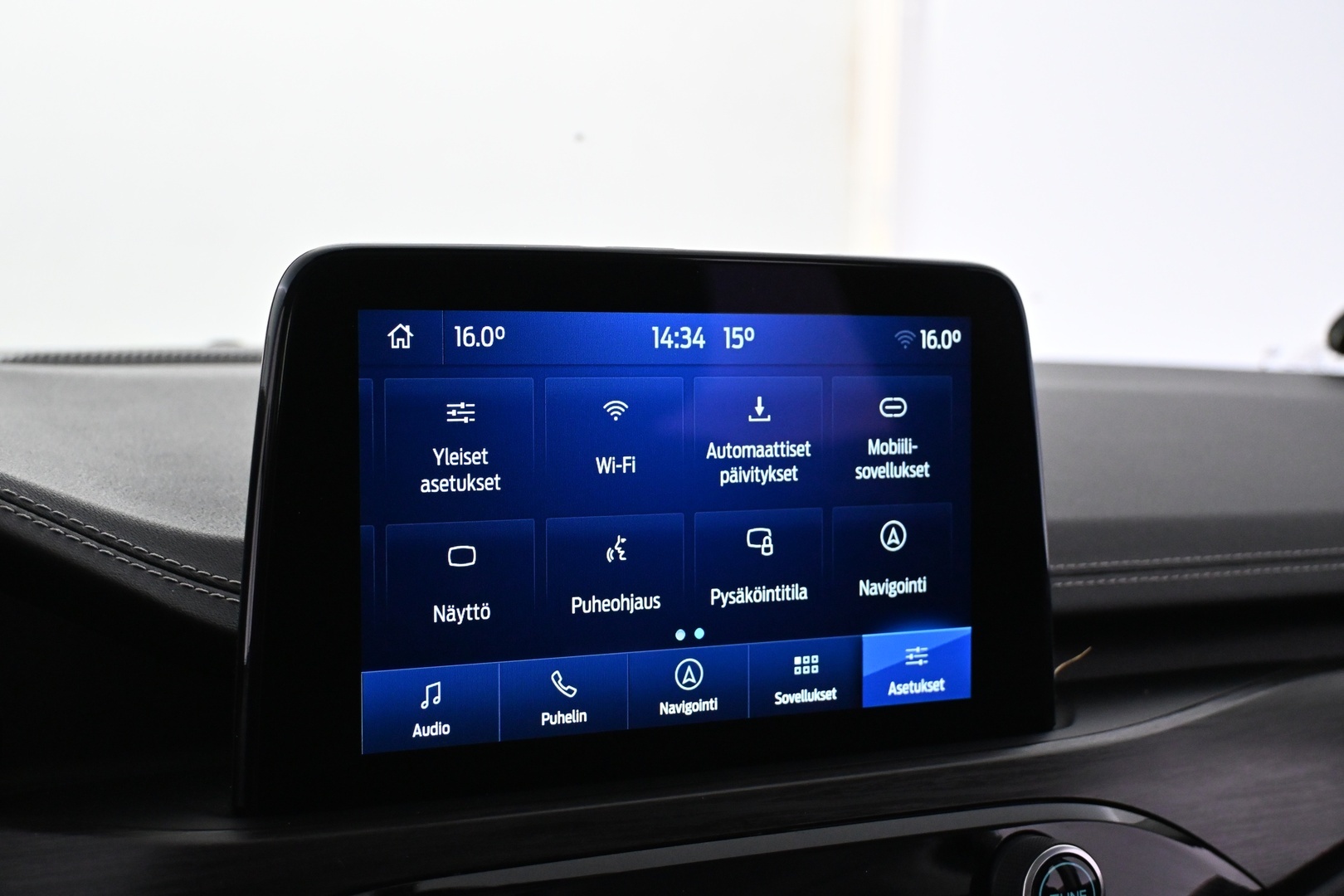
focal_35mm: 51
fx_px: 1904
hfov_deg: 38.9
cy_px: 448
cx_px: 672
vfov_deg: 26.5
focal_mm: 34
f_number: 5
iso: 3200
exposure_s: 1/60
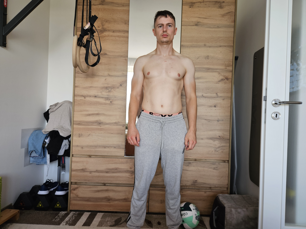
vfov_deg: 58.9
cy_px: 114
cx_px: 153
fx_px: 203
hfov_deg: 73.9
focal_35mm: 23
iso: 125
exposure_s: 1/100
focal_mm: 5.4
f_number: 1.8
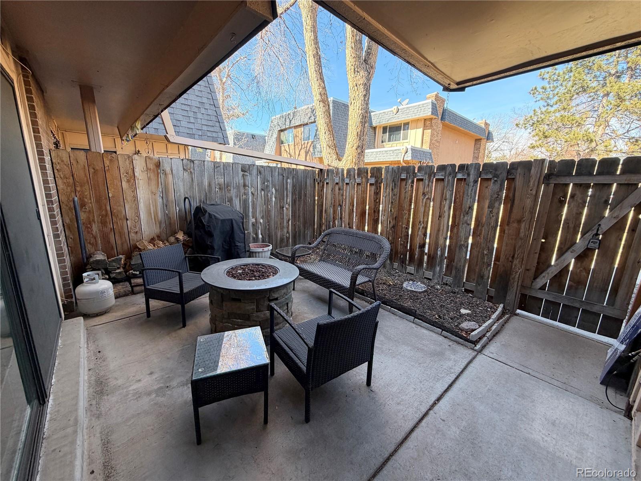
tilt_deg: -12.4
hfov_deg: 102.1
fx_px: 259
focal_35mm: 14
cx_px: 320
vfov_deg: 85.7
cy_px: 240
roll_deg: -1.1
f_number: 2.2
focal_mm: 2.22
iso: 80
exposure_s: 1/121
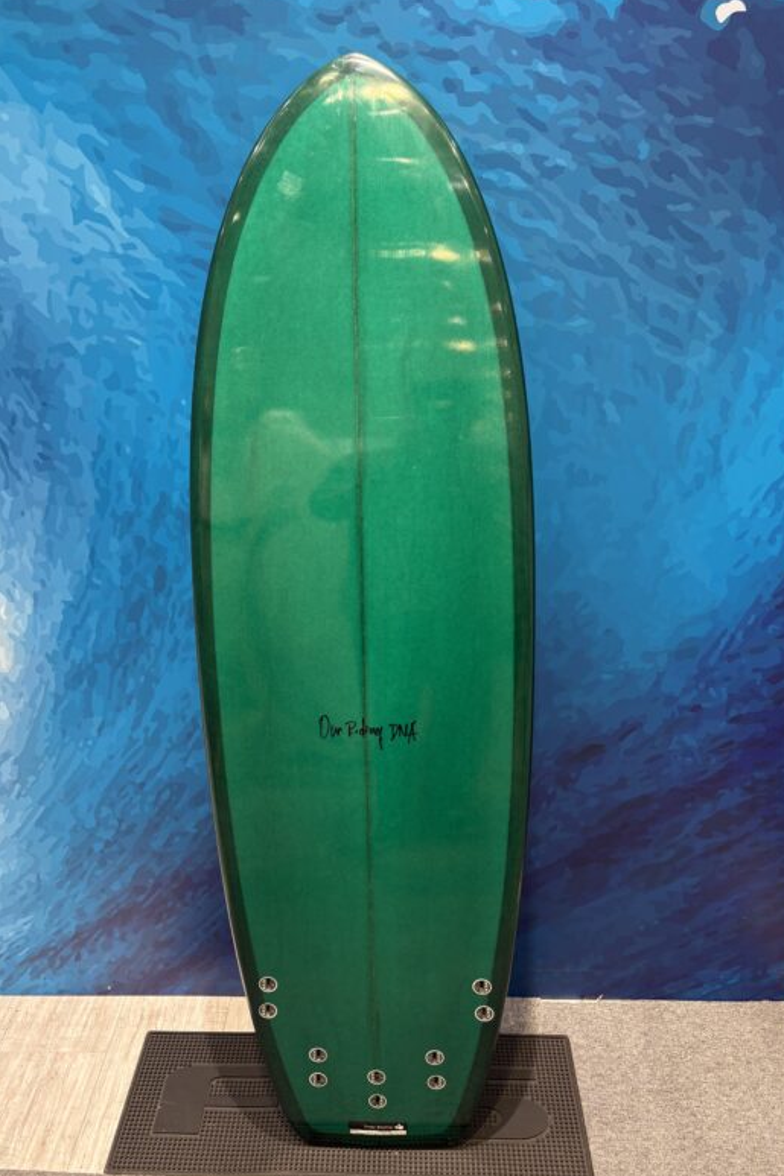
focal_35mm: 28
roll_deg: +2.0
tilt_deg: -23.7
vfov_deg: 65.5
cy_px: 590
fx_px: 915
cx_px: 356
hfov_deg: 46.3
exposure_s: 1/122
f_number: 1.6
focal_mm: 5.96
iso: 64
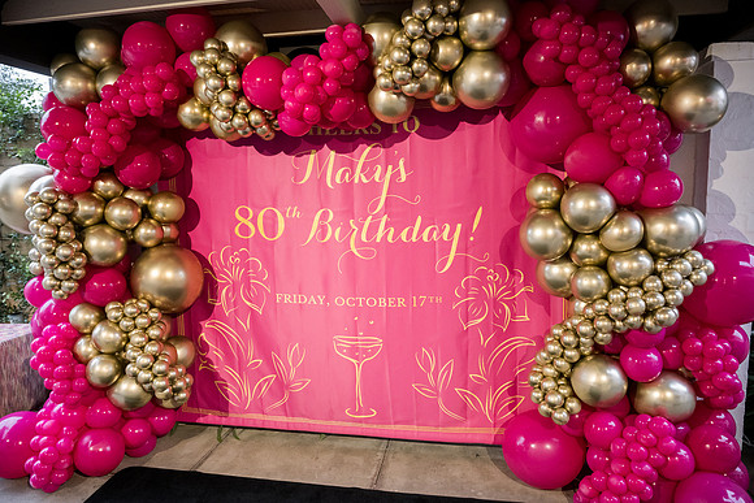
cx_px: 384
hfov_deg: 71.5
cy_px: 251
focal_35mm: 25
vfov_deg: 51.3
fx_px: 524
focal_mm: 24
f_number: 4
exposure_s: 1/125
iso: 3200
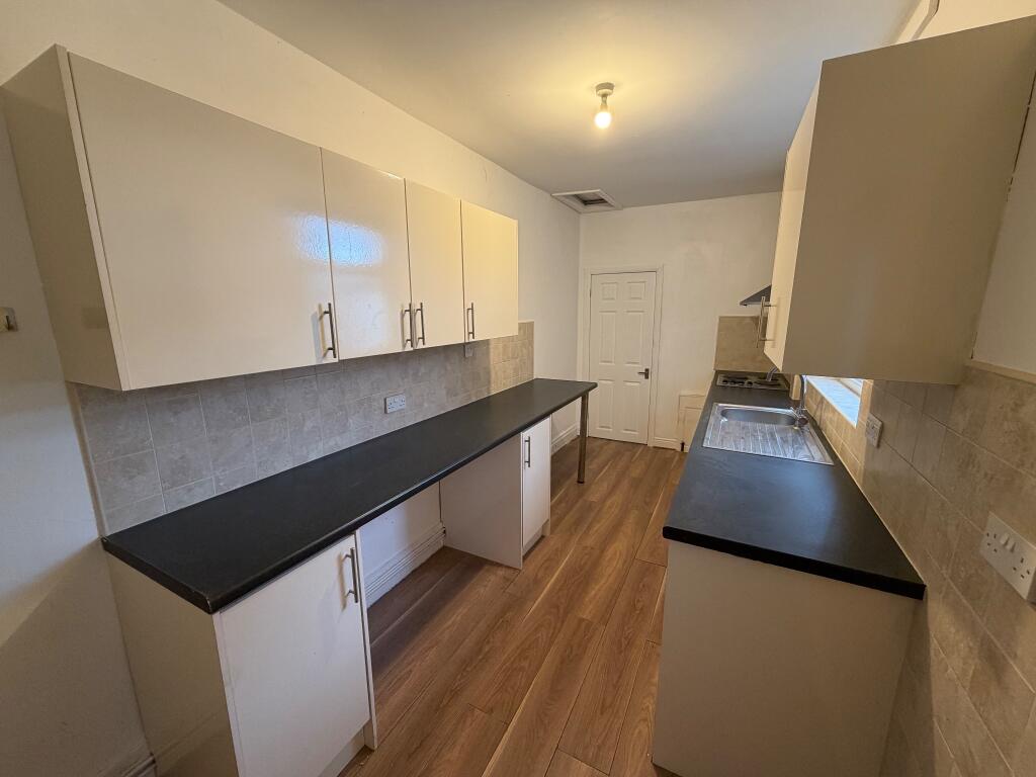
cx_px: 518
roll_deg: +0.8
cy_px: 388
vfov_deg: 85.7
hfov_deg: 102.1
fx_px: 419
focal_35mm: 14
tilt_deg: -11.3
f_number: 2.2
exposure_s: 1/50
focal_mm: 2.22
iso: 200
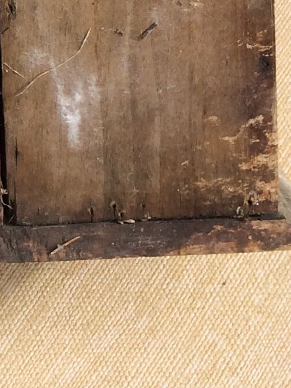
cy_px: -296
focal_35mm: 141
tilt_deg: -42.7
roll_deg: +2.4
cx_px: -204
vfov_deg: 12.8
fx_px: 1581
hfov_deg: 10.0
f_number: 2.2
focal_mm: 4.15
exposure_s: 1/954
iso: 32
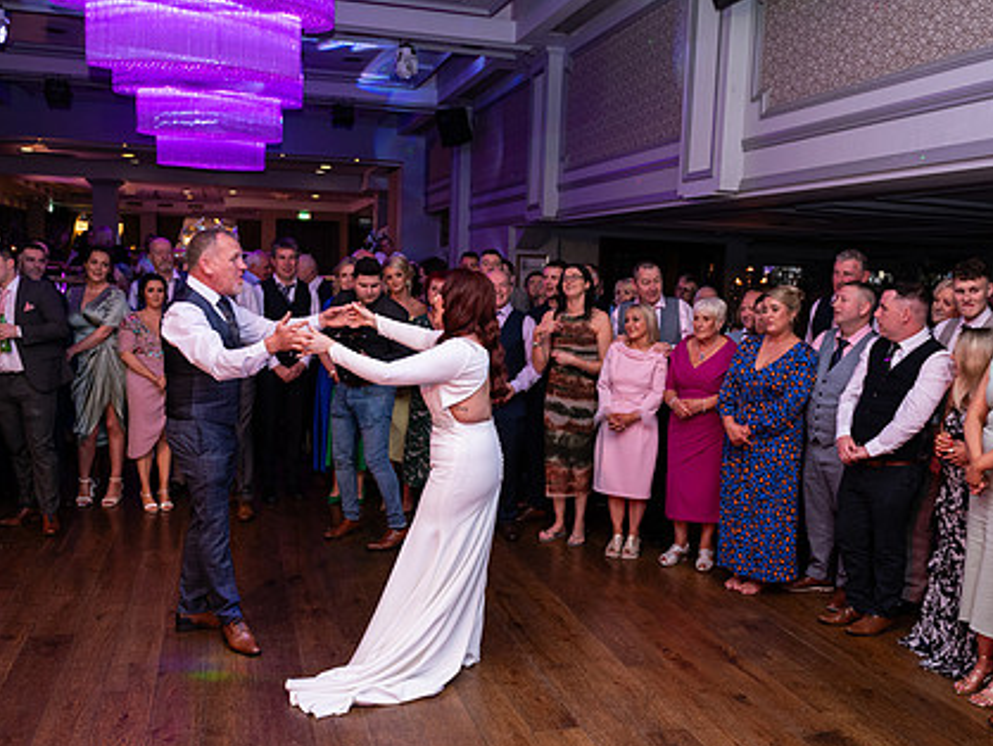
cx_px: 516
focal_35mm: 32
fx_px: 918
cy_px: 419
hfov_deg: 56.8
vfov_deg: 44.1
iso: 500
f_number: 3.5
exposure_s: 1/160
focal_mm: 24
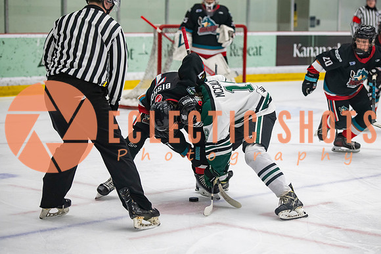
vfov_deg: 12.1
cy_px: 127
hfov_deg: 18.1
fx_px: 1198
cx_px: 216
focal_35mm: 113
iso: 2000
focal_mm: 100
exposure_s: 1/640
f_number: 3.2
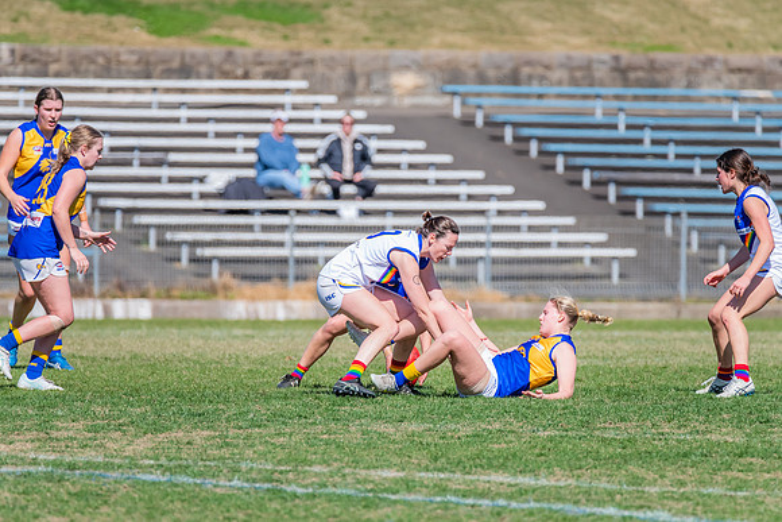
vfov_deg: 2.2
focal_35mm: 613
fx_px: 13313
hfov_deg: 3.4
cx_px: 391
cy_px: 261
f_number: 10
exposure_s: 1/1600
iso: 800
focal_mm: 600
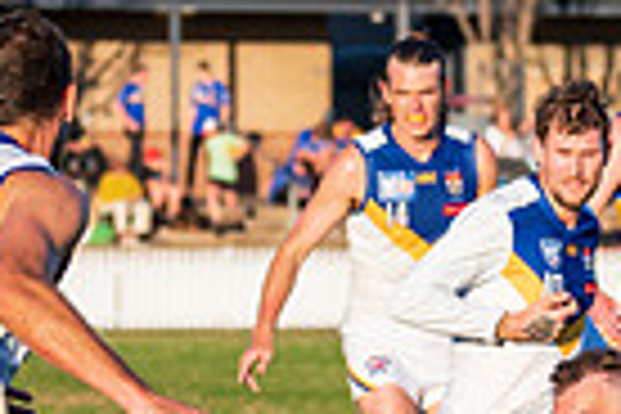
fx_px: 10901
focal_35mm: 632
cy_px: 569
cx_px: 747
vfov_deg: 2.2
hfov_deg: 3.3
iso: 1000
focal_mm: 150
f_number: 6.3
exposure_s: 1/2500
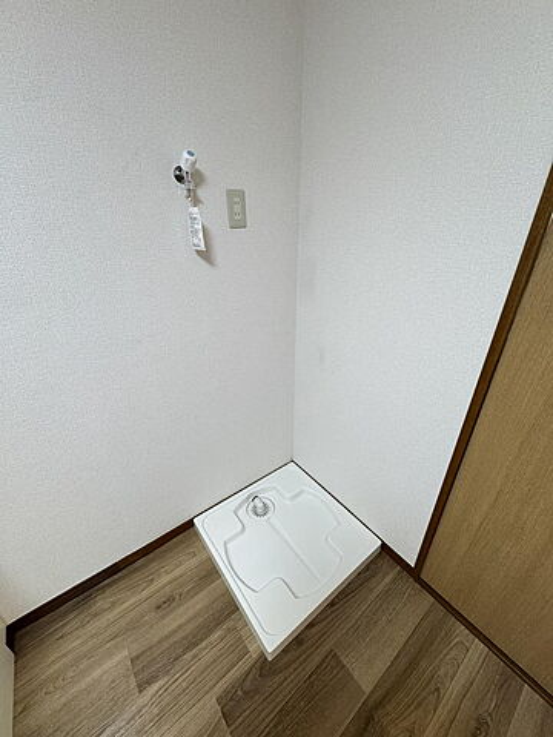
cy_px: 368
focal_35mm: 14
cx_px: 276
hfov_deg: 85.7
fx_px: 298
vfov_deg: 102.1
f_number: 2.2
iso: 200
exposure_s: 1/100
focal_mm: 2.22
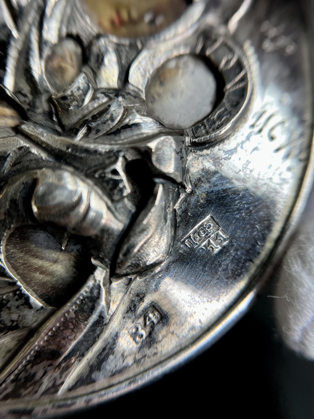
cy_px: 210
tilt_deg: -60.8
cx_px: 157
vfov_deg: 67.3
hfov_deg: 53.1
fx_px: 314
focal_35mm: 26
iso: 80
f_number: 1.5
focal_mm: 5.7
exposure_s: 1/121
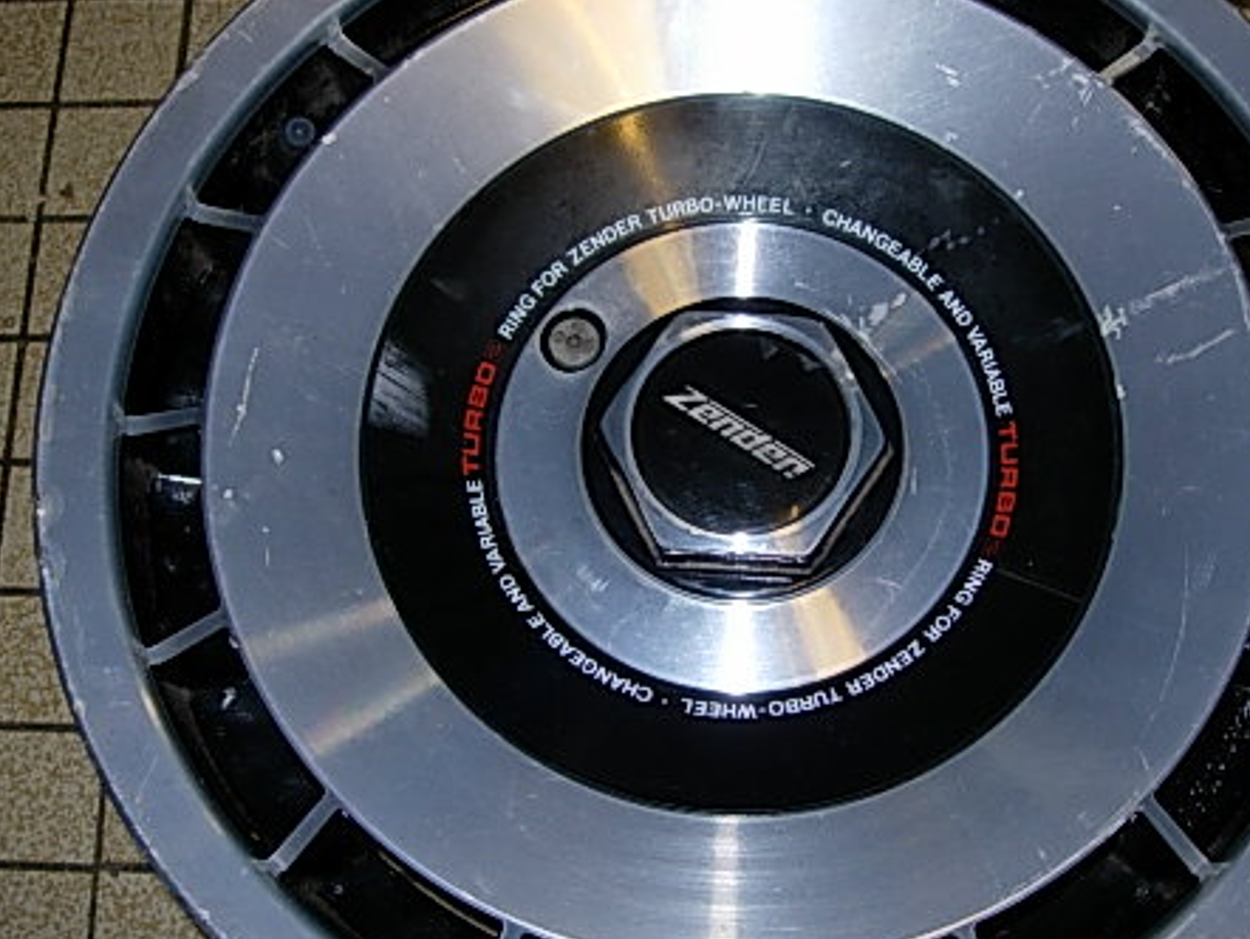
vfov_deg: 26.6
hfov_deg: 34.8
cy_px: 475
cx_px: 747
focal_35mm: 55
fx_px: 1987
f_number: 2.8
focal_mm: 7.8
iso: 79
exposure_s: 1/64
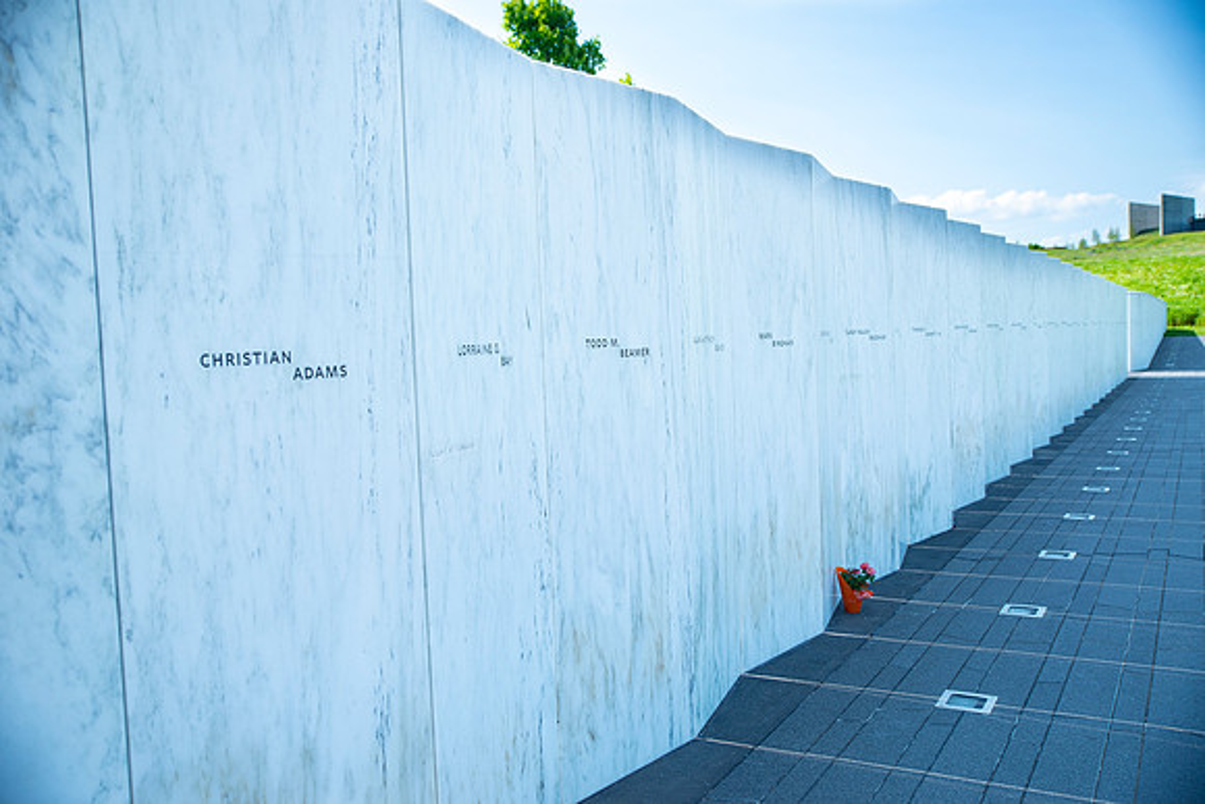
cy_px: 402
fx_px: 1071
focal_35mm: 32
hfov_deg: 58.7
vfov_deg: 41.1
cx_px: 602
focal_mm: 32
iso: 200
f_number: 3.2
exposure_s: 1/1600
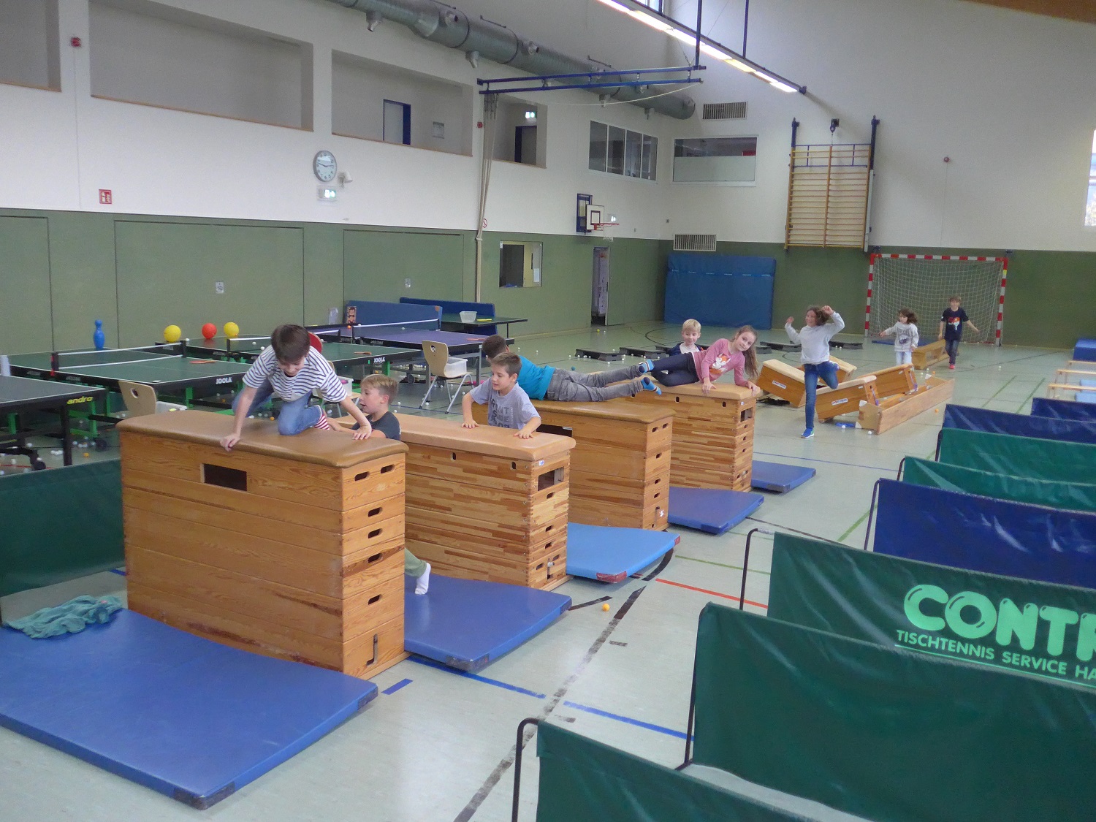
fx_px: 982
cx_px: 548
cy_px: 411
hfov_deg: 58.4
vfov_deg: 45.4
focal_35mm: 31
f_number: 2.1
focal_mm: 6.5
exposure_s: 1/250
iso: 1000
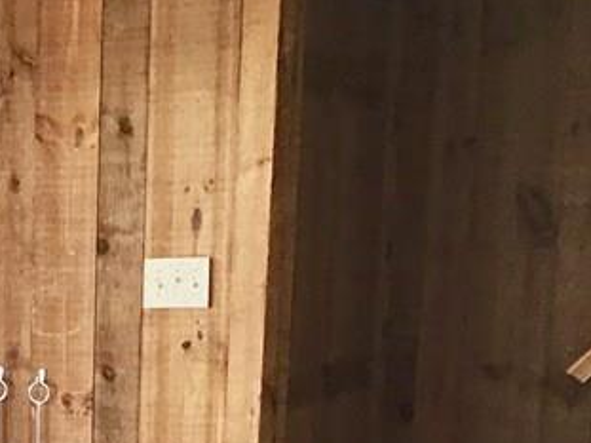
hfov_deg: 17.6
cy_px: 559
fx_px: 1741
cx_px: -257
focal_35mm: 102
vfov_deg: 14.0
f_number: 2.4
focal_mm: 3.3
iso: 25
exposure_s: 1/40
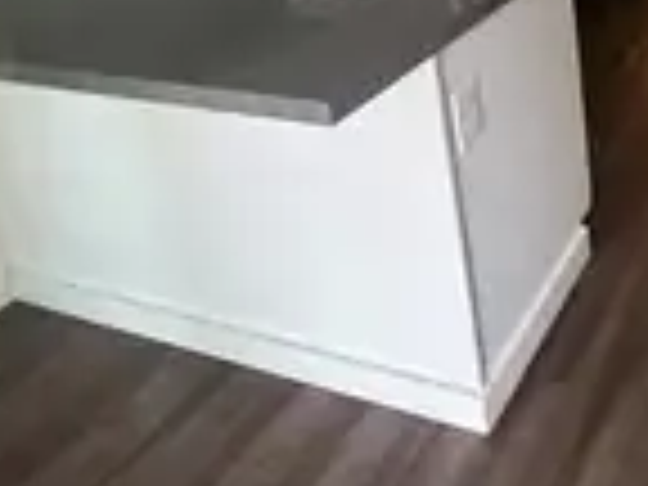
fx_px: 730
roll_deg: +3.7
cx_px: 634
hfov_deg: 42.1
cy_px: -76
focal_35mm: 39
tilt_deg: -14.0
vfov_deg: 31.6
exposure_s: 1/60
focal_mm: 2.22
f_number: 2.2
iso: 500
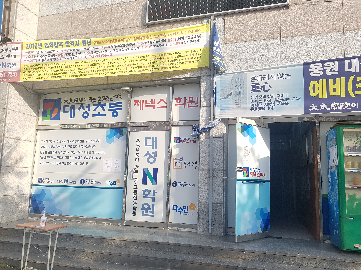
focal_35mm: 26
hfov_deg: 67.3
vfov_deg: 53.1
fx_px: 271
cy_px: 135
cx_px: 180
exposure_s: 1/1060
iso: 50
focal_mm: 4.2
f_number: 1.7
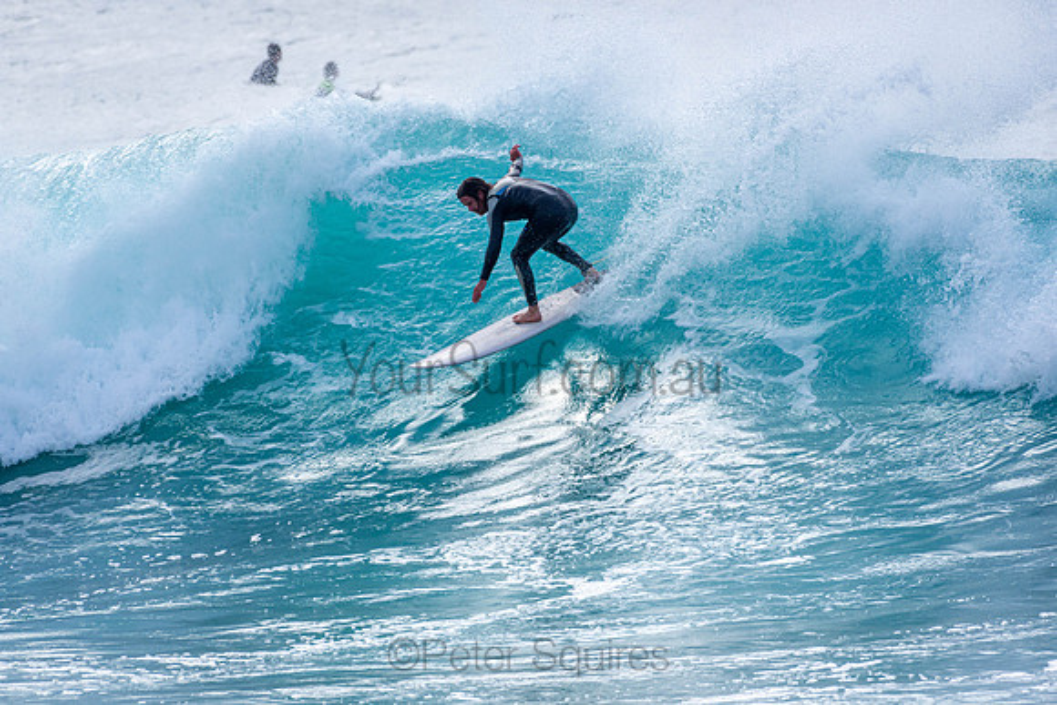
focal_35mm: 750
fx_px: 22025
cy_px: 352
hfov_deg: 2.7
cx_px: 528
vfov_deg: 1.8
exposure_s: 1/2500
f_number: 5.6
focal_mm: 500
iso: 450
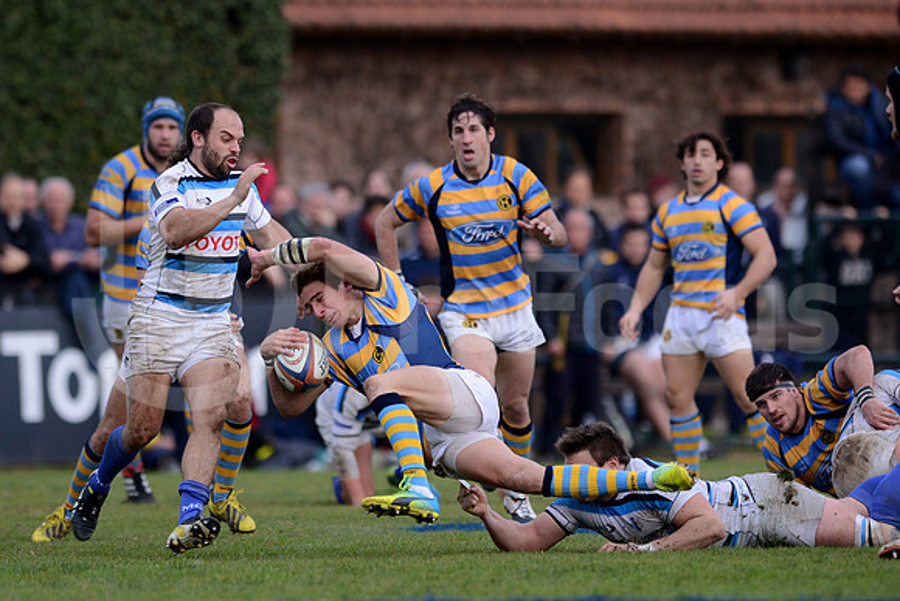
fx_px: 10502
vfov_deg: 3.3
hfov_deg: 4.9
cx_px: 450
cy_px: 300
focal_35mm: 420
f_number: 4
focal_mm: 420
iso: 800
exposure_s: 1/1250
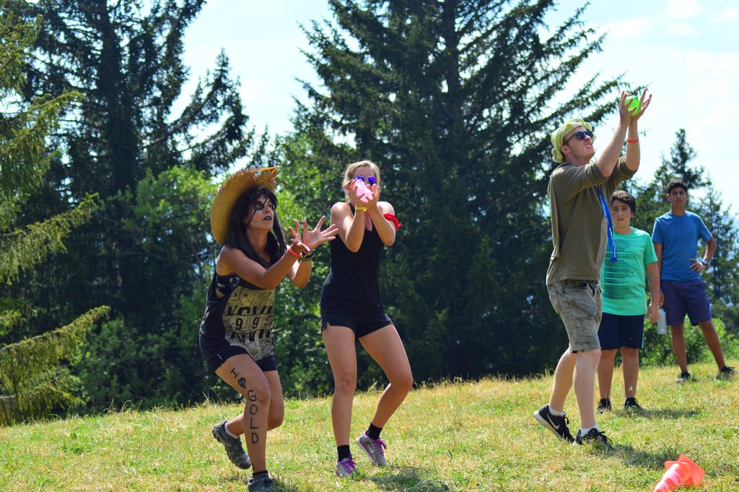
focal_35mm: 112
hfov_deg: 18.2
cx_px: 370
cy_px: 246
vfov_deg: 12.2
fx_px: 2307
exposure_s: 1/800
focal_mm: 75
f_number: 5.6
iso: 200
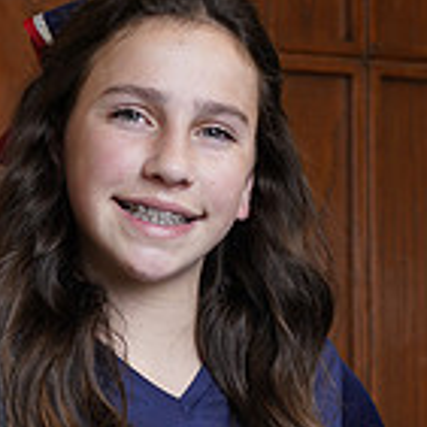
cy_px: 485
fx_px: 4145
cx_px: 48
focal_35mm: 297
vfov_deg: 5.9
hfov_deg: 5.9
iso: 200
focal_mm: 85
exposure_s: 1/250
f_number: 5.6
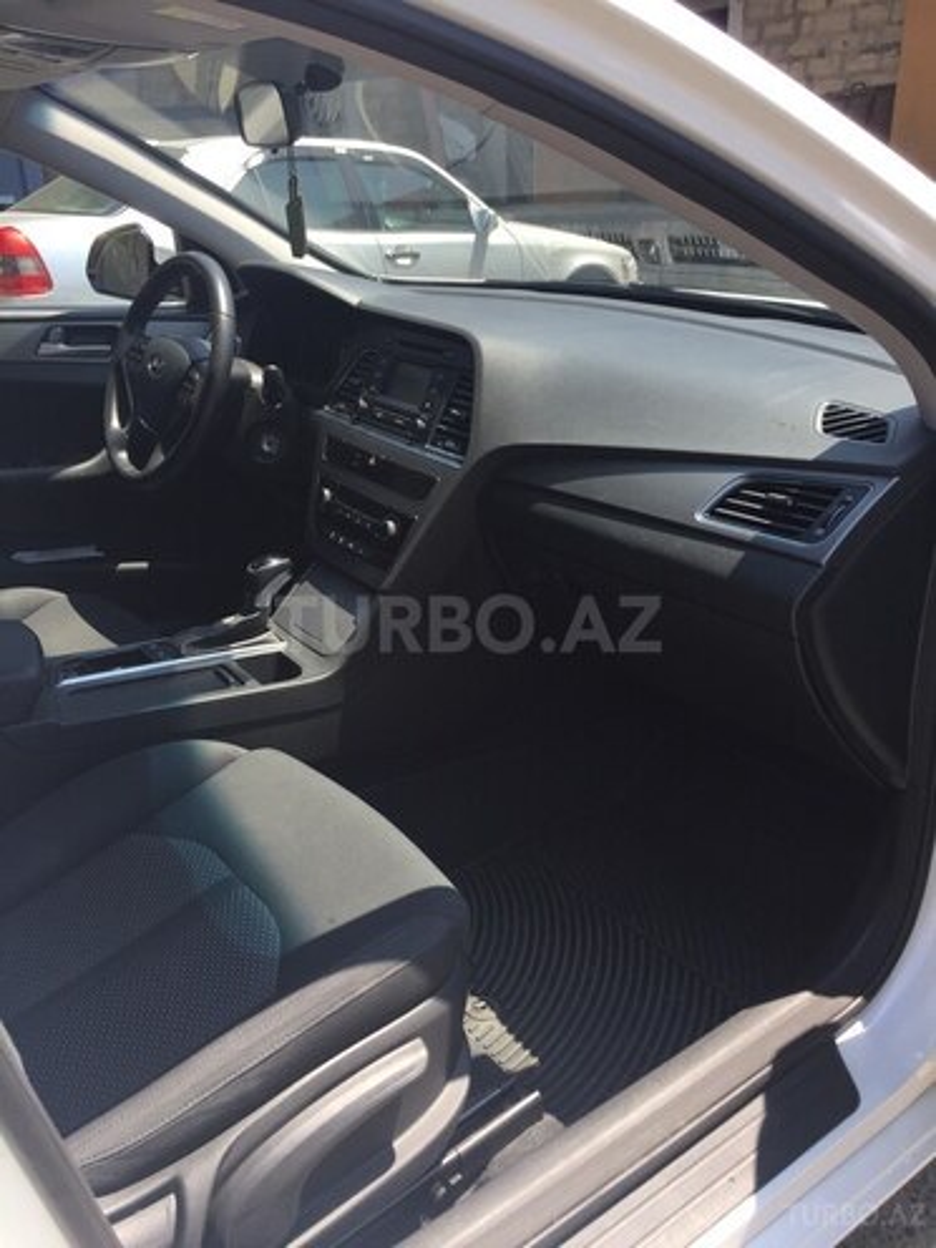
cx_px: 468
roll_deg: +1.1
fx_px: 1046
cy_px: 624
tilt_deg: -22.4
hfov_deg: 48.2
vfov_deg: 61.7
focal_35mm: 29
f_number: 2.2
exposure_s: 1/514
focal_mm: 4.15
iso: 32
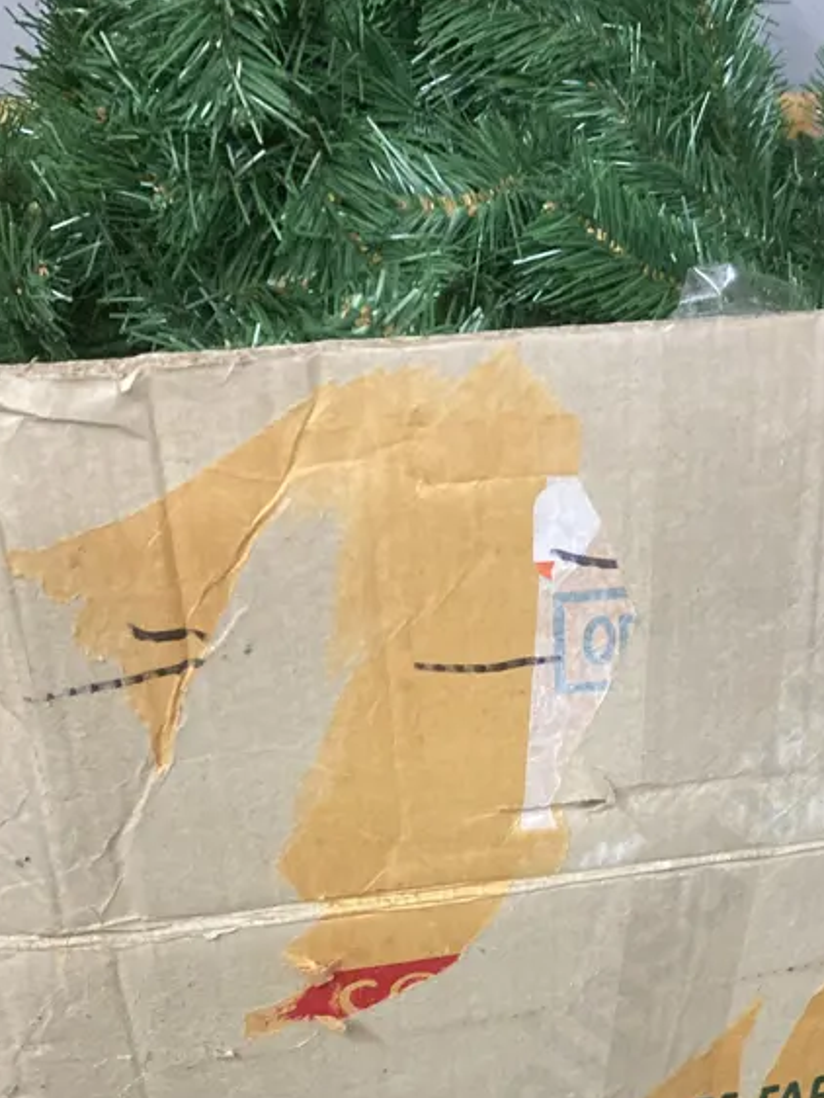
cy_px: 967
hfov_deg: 28.1
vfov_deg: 35.5
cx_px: 640
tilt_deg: -33.8
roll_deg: -1.9
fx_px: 1617
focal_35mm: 51
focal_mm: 3.99
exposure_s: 1/33
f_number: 1.8
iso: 320
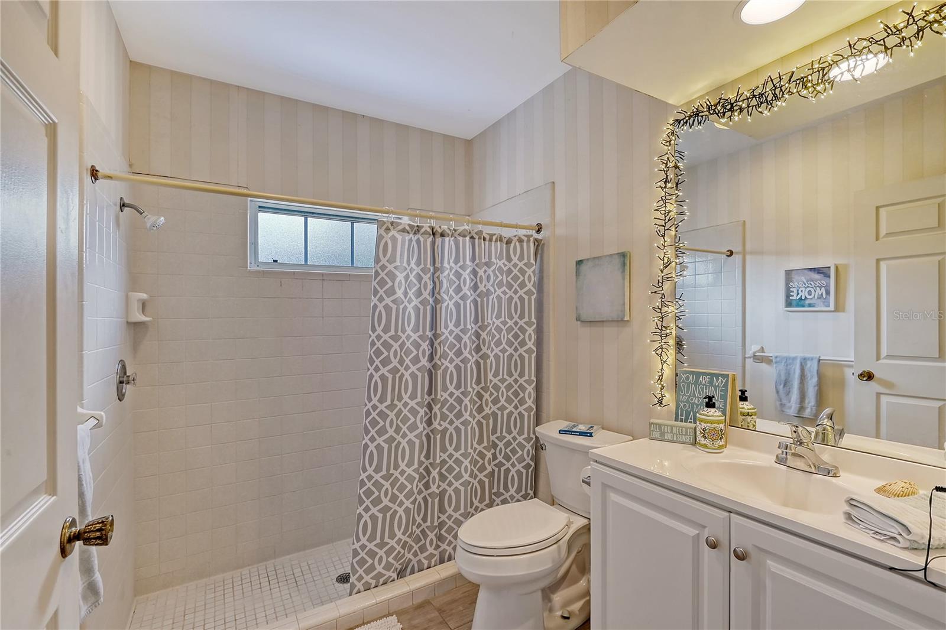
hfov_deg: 100.4
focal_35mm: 15
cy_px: 315
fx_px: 394
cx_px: 473
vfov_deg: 77.3
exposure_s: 1/15
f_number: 10
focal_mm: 10
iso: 800
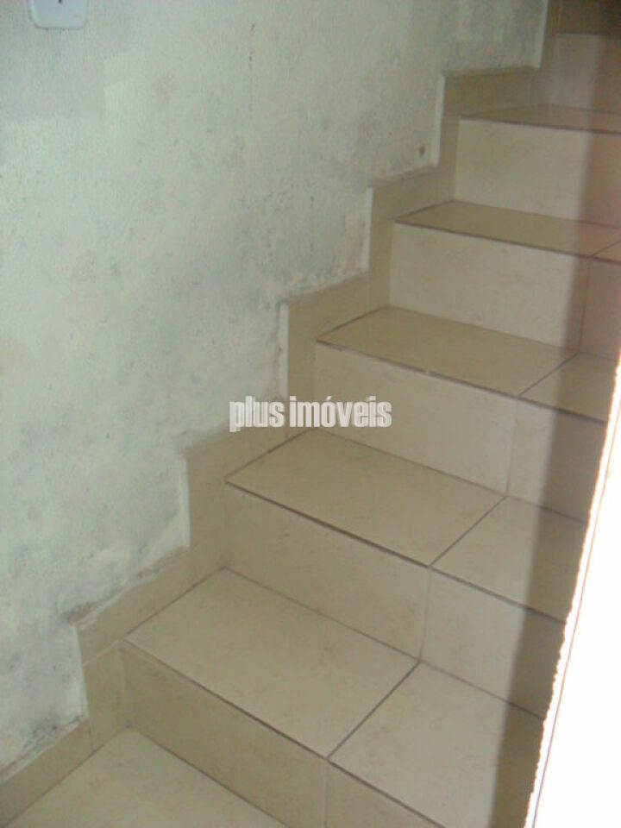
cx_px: 310
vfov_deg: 52.6
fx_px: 837
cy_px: 414
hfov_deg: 40.7
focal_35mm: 35
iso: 200
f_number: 3
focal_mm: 6.3
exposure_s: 1/45
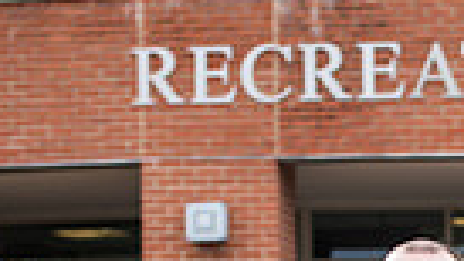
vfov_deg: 3.9
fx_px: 3826
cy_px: 446
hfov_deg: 6.7
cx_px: 918
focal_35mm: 311
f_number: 4.5
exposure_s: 1/400
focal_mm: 70
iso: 250
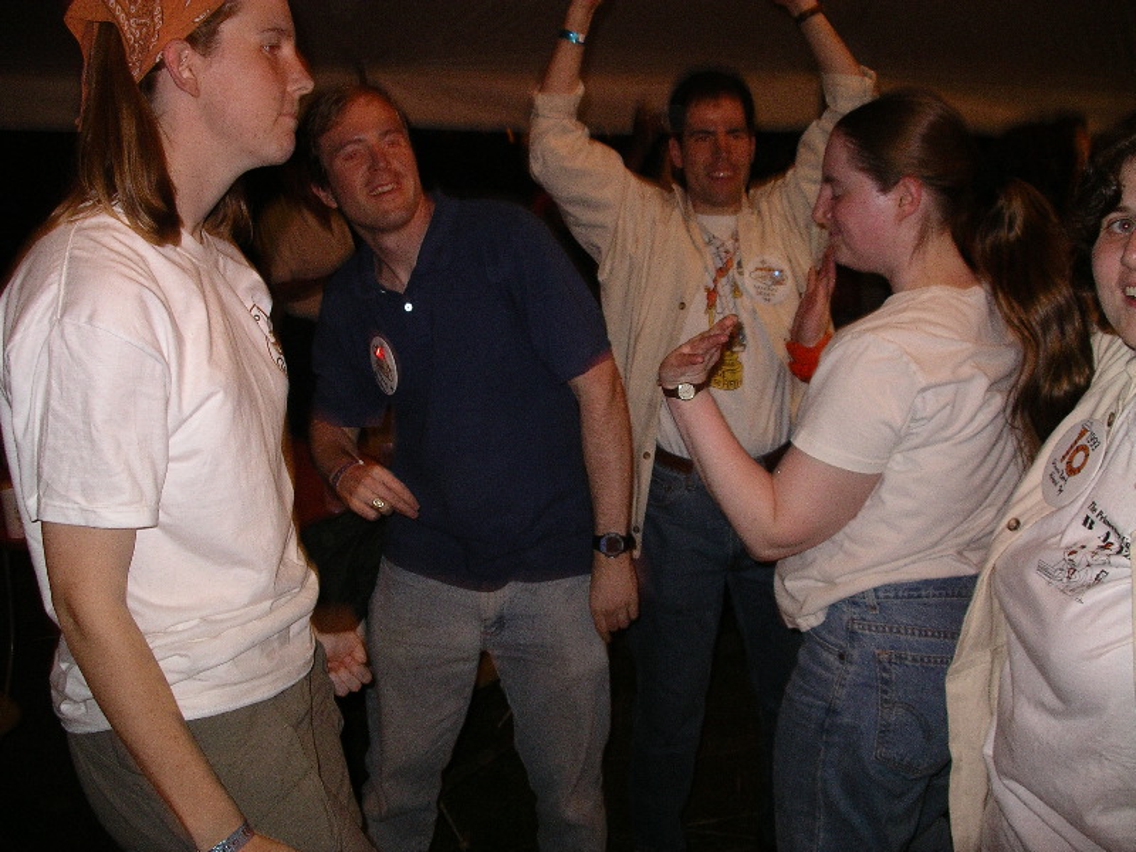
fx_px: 1214
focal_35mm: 37
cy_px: 426
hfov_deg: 50.1
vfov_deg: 38.7
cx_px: 568
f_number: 2.8
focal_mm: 7.8
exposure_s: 1/40
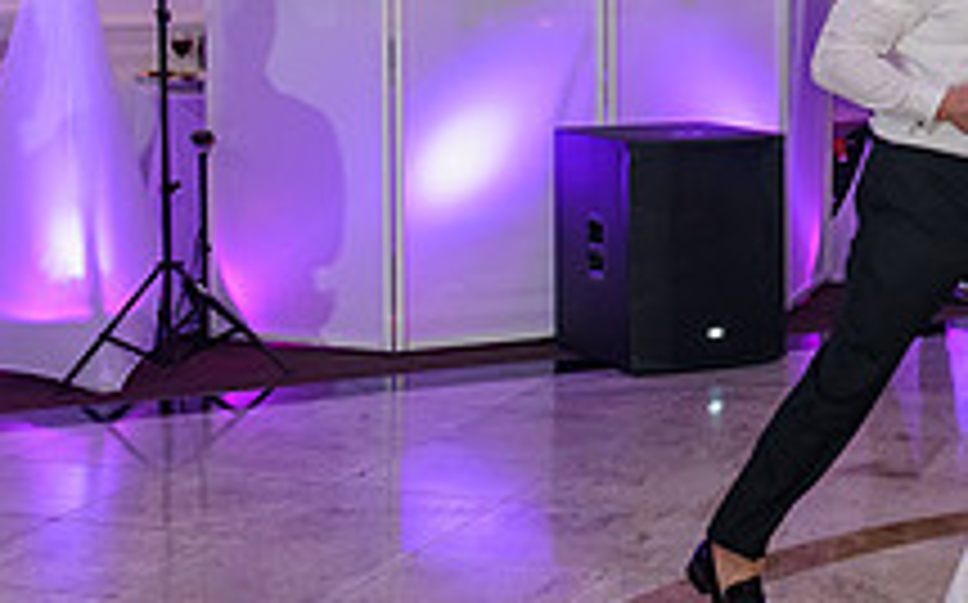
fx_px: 2320
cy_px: -2
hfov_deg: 22.5
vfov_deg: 14.6
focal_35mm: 88
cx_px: 1013
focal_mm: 32
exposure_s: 1/125
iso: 1600
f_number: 3.2
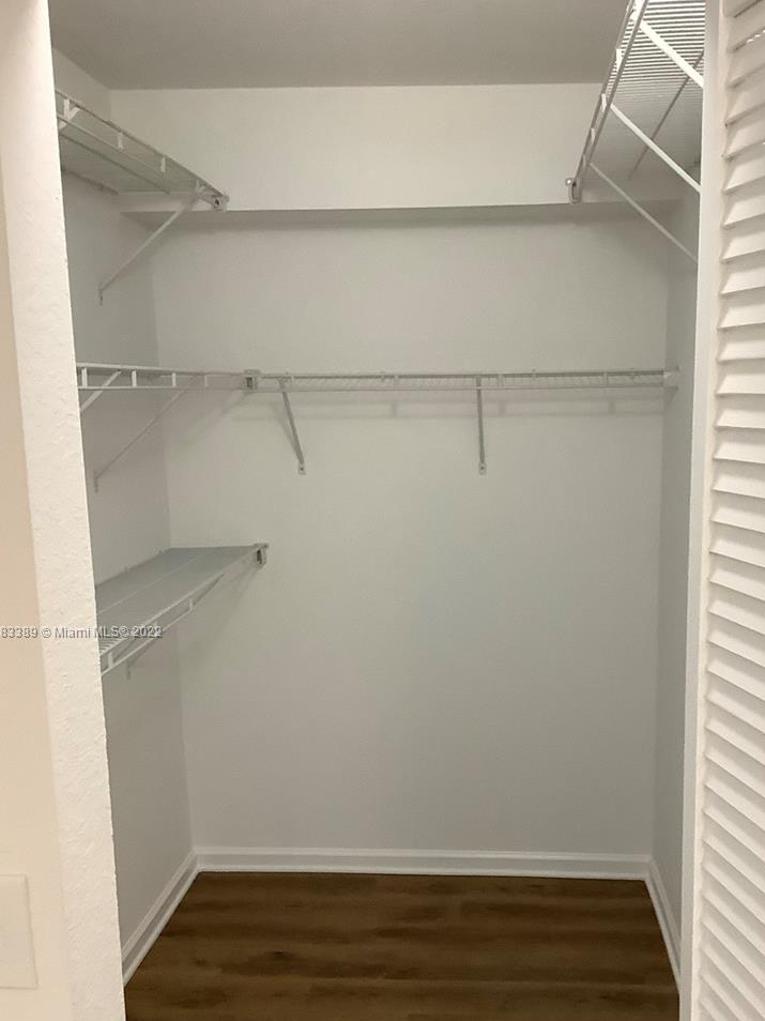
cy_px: 633
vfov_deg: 47.5
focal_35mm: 39
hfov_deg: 36.7
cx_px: 447
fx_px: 1150
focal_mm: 3.3
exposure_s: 1/60
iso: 200
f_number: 2.4
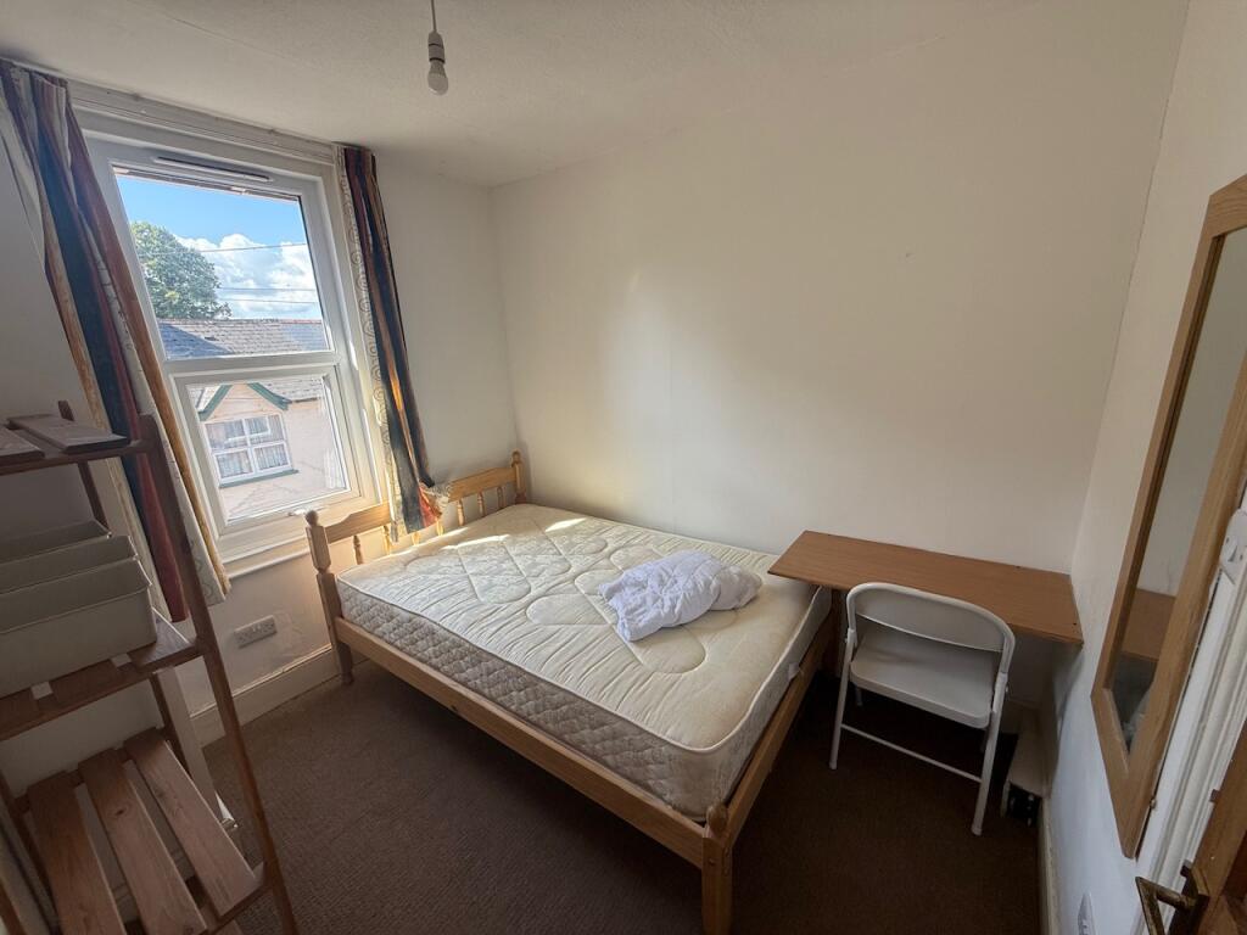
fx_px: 504
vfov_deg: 85.7
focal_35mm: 14
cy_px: 468
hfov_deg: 102.1
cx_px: 624
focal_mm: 2.22
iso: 64
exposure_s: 1/145
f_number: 2.2
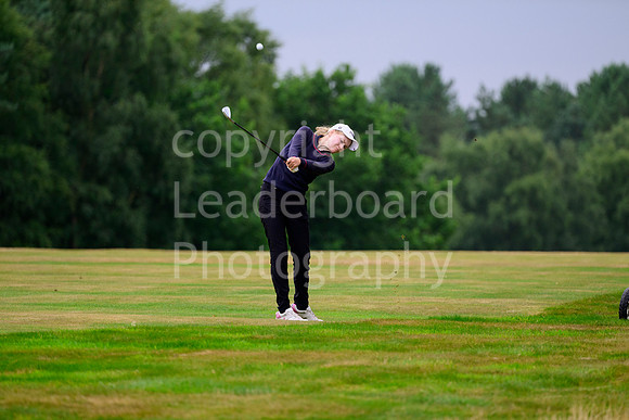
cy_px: 210
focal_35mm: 400
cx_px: 314
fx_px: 6990
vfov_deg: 3.4
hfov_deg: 5.2
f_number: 6.3
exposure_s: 1/1250
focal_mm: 400
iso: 800
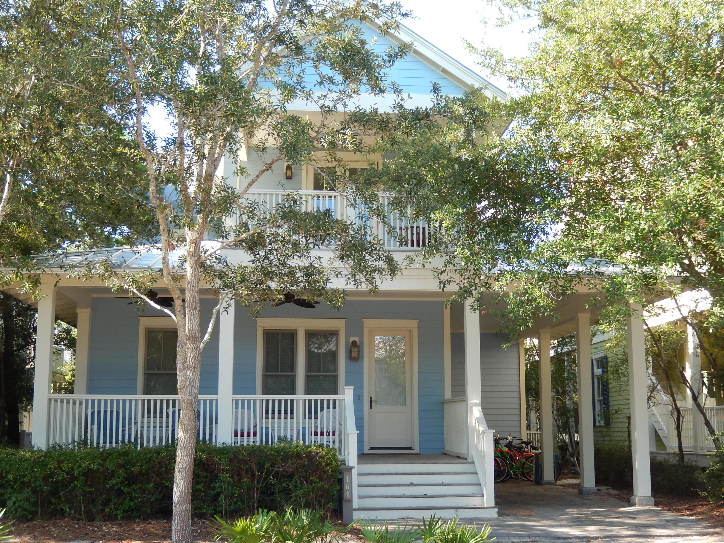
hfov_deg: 40.4
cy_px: 283
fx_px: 983
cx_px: 378
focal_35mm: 47
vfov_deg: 30.9
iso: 125
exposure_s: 1/100
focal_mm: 8.1
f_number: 4.3
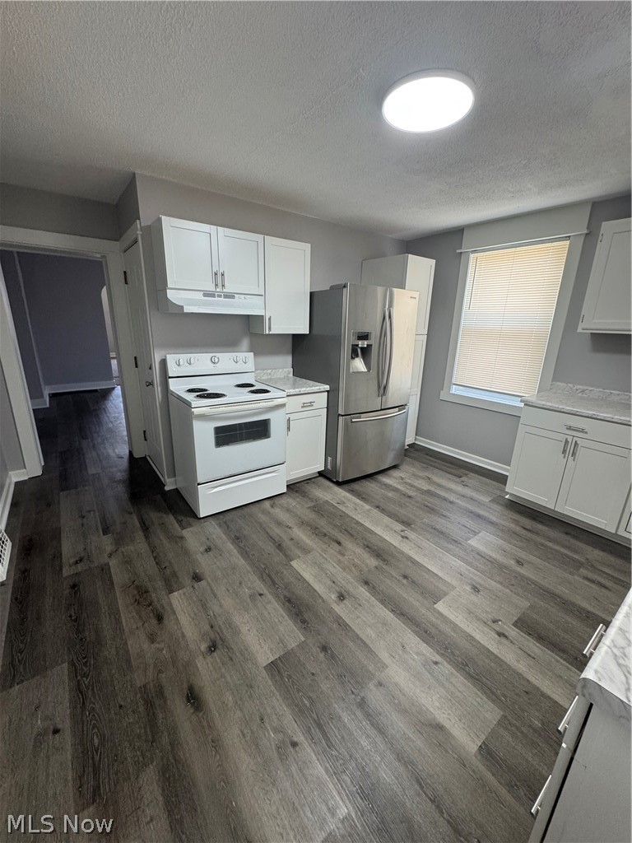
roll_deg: -1.8
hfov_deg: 85.7
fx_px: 341
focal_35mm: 14
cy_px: 422
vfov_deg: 102.1
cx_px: 316
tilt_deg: -17.1
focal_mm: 2.22
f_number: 2.2
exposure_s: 1/99
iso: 200
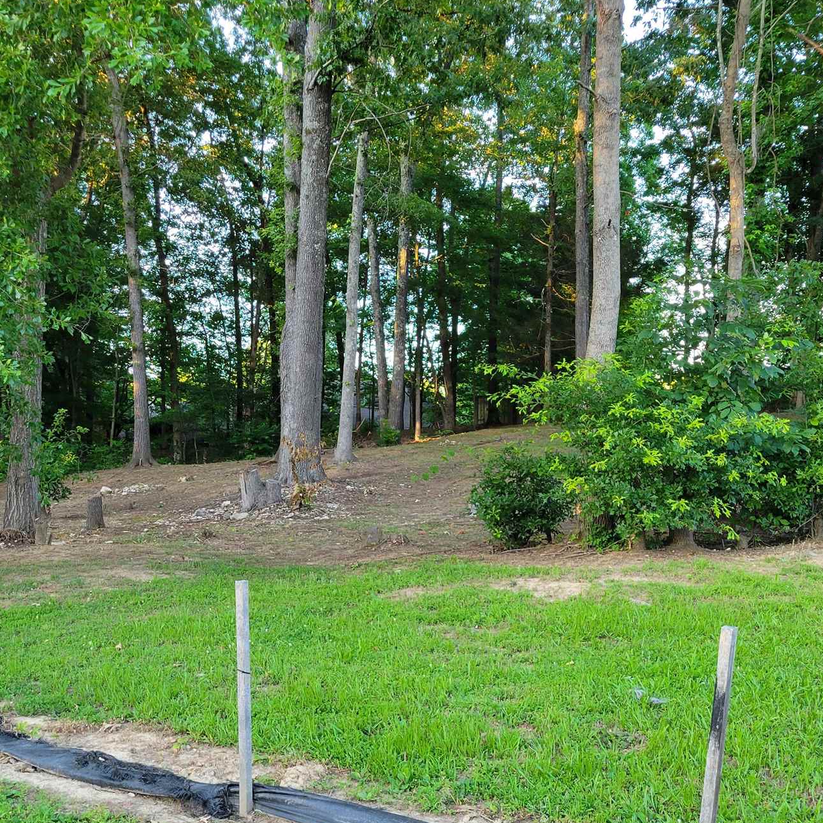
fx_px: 1103
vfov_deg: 40.7
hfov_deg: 40.8
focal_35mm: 41
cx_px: 337
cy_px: 493
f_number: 1.8
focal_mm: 5.4
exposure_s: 1/120
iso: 125
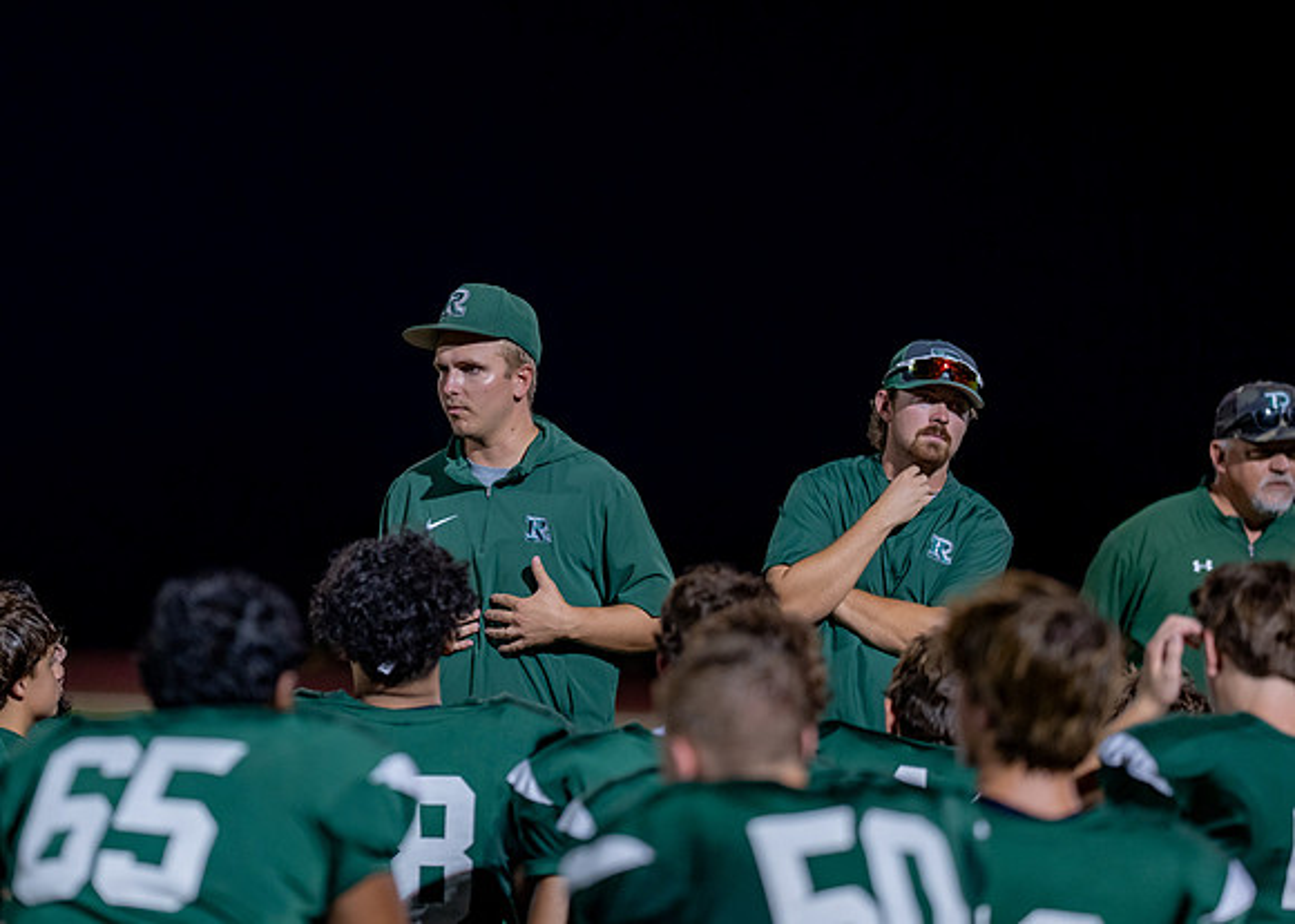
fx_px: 6681
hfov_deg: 11.1
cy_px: 457
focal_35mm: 182
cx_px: 506
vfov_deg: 7.9
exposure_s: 1/1250
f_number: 1.8
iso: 1250
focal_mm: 135
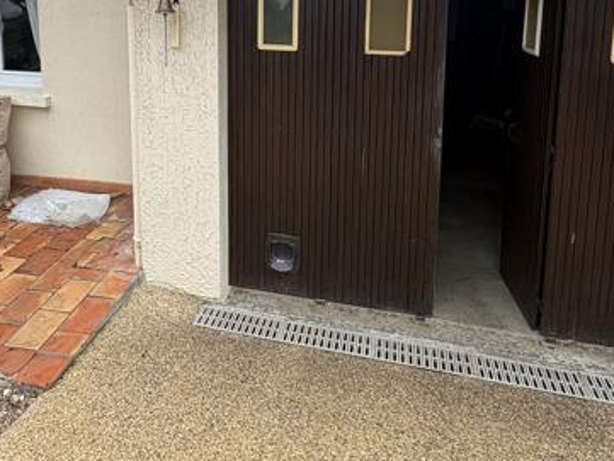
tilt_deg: -7.4
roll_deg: +1.2
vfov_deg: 41.8
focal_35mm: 31
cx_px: 238
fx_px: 550
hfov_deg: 57.8
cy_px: 46
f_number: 2.2
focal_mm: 2.22
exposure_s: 1/181
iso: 40
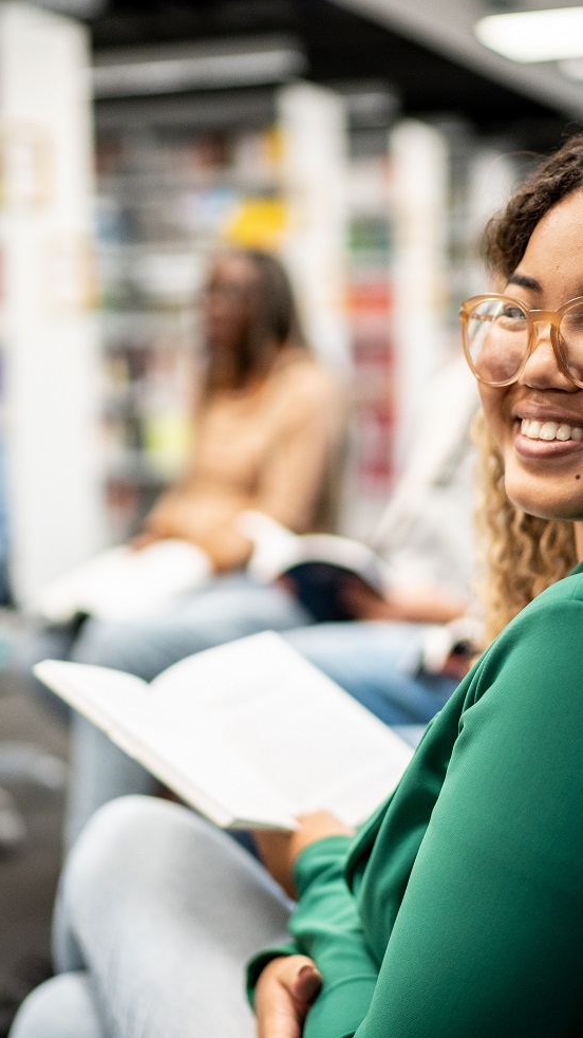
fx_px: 1540
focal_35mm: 56
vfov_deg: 37.2
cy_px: 515
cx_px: 304
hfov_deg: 21.4
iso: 500
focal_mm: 35
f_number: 1.4
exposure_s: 1/500
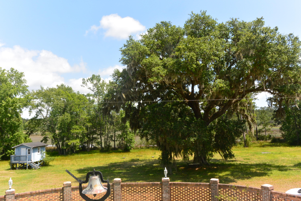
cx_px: 150
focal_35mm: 30
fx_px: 251
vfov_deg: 43.6
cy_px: 100
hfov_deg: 61.9
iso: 160
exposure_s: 1/80
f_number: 3.5
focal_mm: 11.4
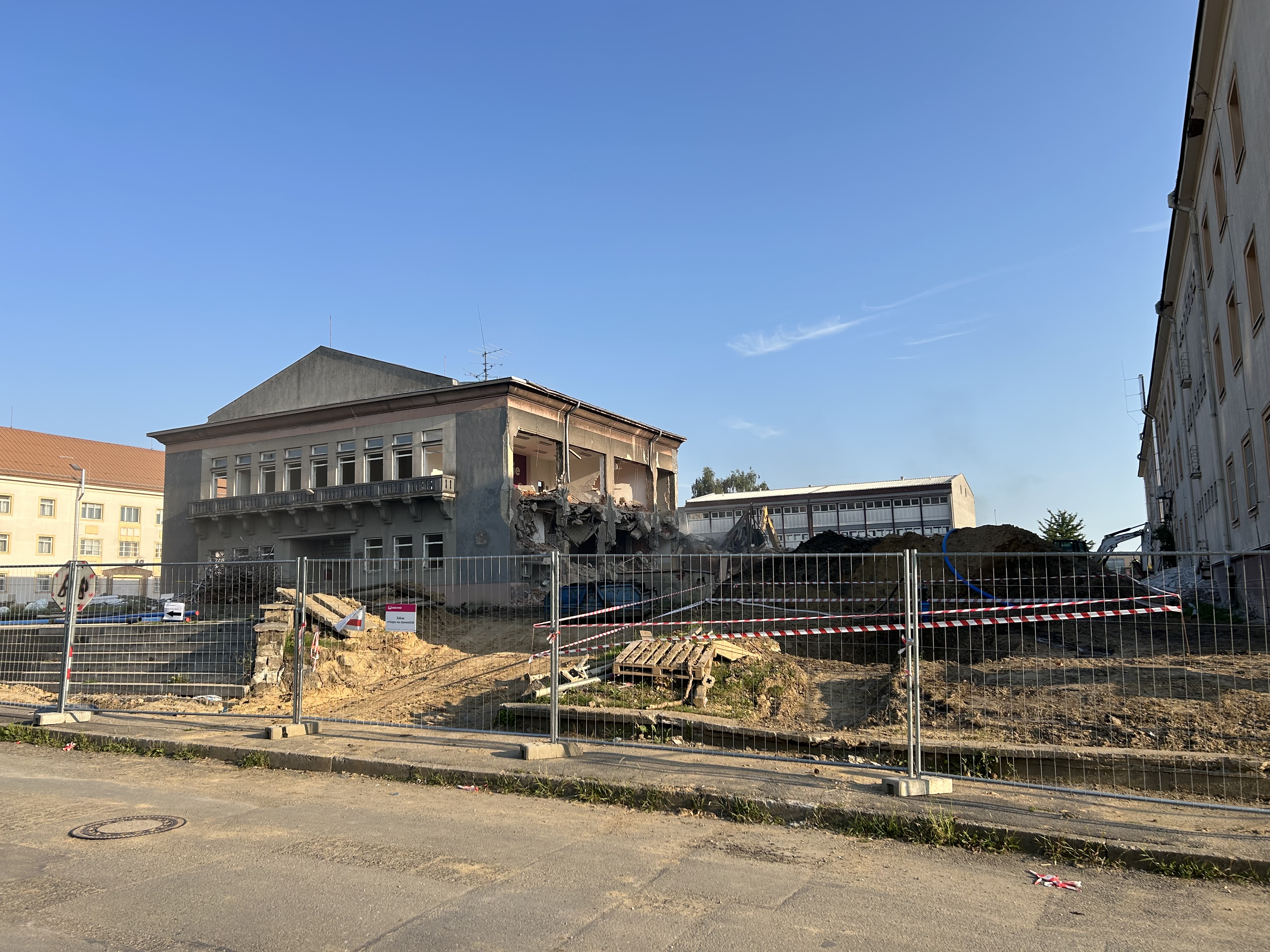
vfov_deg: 53.1
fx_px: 954
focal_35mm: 26
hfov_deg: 67.3
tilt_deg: +7.7
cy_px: 476
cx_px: 635
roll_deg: +1.7
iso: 50
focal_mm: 5.7
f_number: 1.5
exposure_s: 1/2513
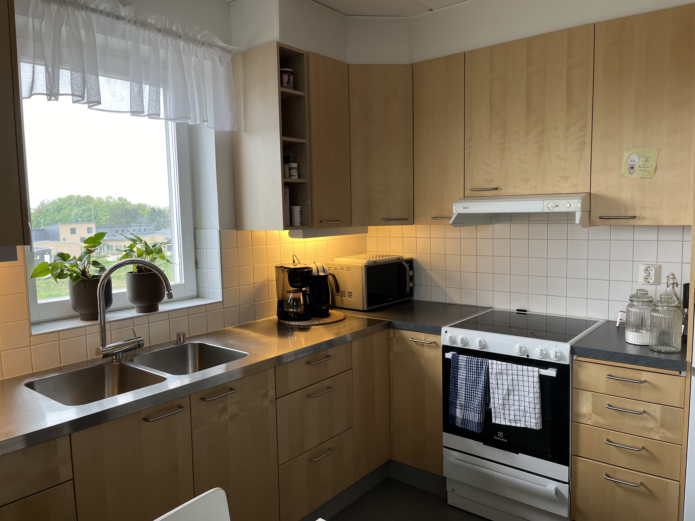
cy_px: 260
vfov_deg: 53.1
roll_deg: +1.1
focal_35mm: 26
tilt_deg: -5.4
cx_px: 348
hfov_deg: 67.3
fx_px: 522
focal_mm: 5.1
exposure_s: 1/100
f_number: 1.6
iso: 64
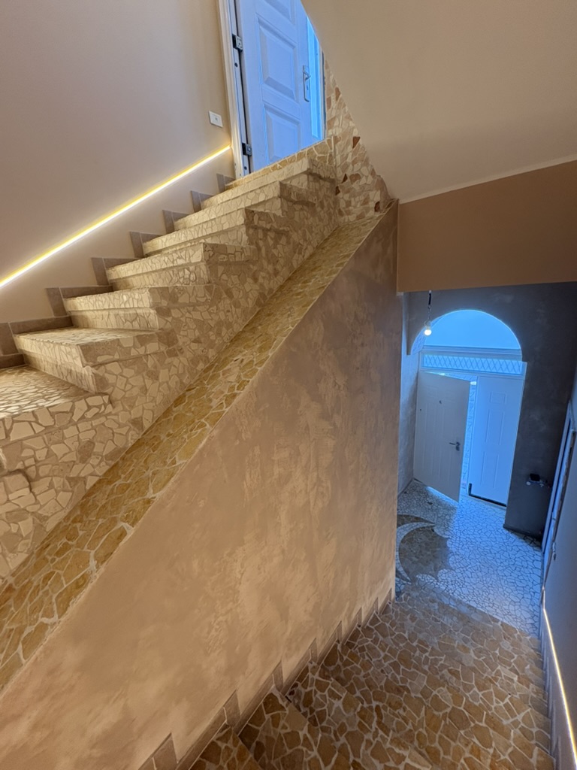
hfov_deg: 85.7
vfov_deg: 102.1
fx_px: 311
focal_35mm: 14
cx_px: 288
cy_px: 385
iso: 320
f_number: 2.2
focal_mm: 2.22
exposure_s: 1/100
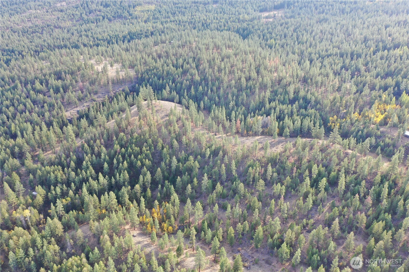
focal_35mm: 28
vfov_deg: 46.4
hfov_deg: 65.5
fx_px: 318
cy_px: 136
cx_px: 204
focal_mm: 10.26
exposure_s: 1/80
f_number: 4
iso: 100
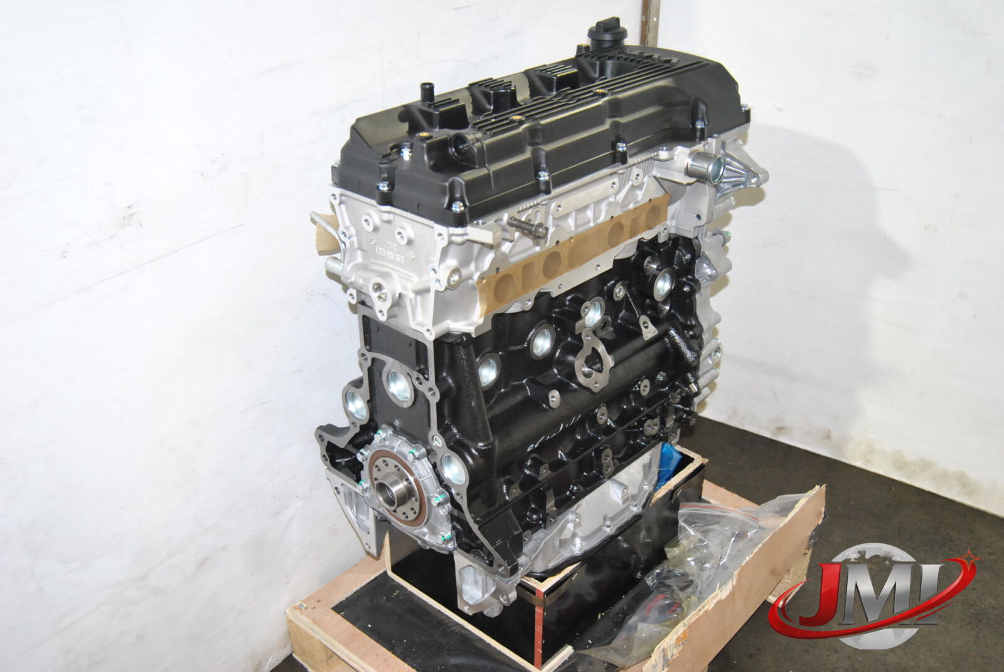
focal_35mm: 36
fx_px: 1005
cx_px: 502
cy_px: 336
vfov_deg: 37.0
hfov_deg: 53.1
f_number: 5
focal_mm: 24
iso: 800
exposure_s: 1/60
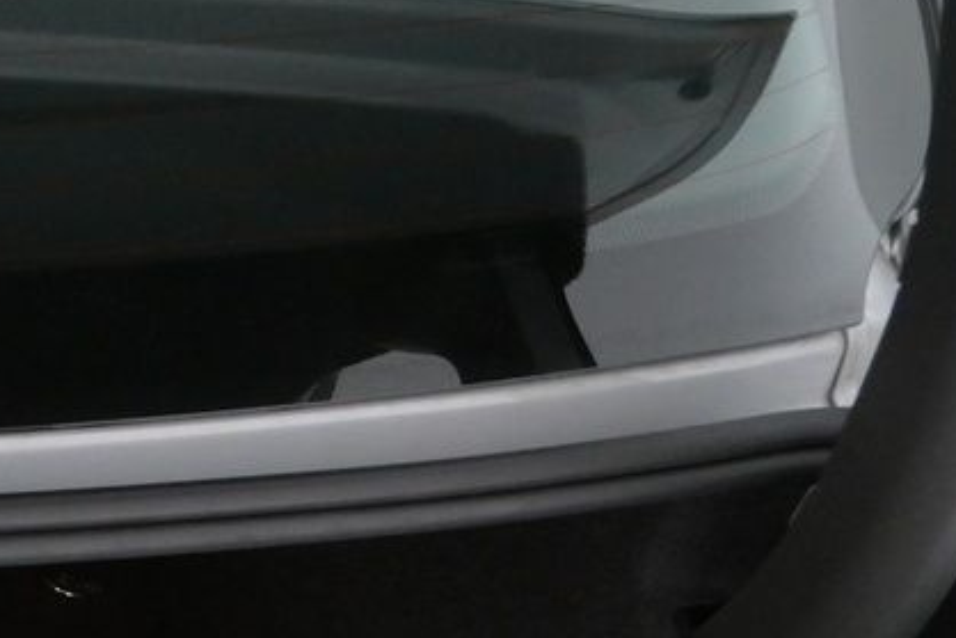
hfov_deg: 18.6
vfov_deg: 13.8
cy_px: 963
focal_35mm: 93
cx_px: -599
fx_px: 2470
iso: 2500
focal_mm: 16
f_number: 4.5
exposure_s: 1/80
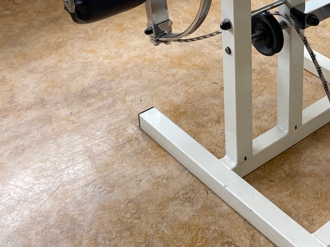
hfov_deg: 27.2
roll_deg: -2.8
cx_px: 316
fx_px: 648
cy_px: -6
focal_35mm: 68
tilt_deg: -25.5
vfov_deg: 20.8
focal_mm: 4.25
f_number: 1.8
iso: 64
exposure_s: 1/100
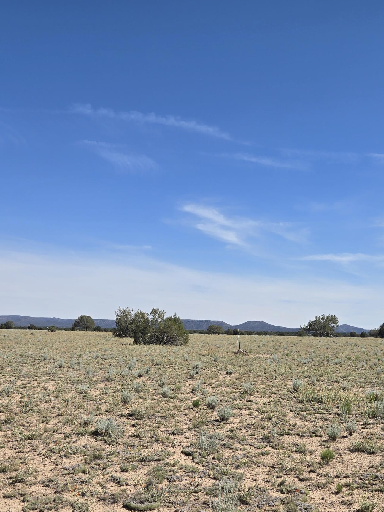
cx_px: 241
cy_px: 311
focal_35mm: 40
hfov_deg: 35.8
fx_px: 592
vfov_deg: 46.5
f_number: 1.8
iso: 25
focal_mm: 5.4
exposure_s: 1/2456
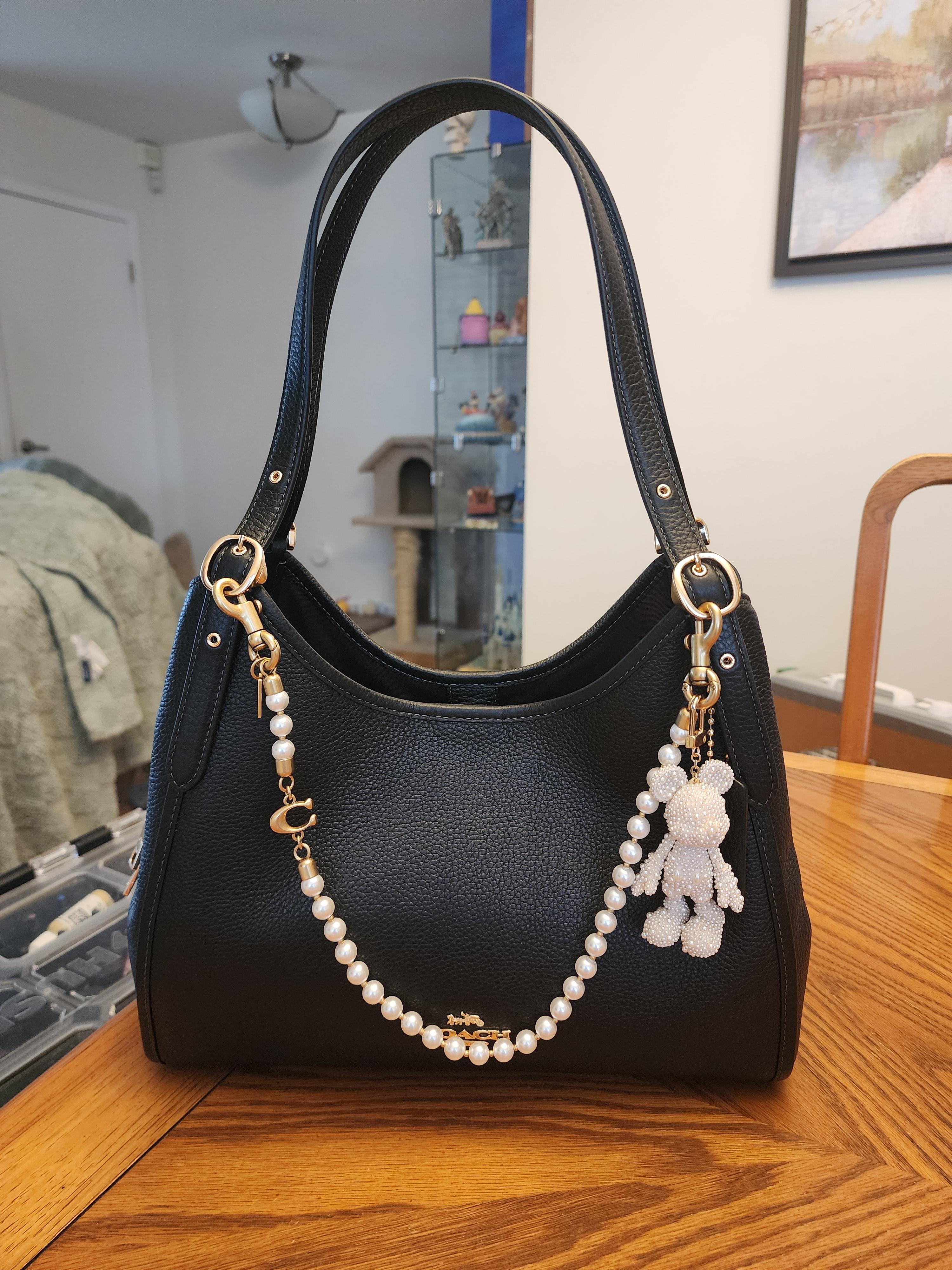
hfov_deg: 58.9
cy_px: 635
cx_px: 476
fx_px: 843
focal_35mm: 23
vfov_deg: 73.9
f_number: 1.8
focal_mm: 6.4
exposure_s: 1/120
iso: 500
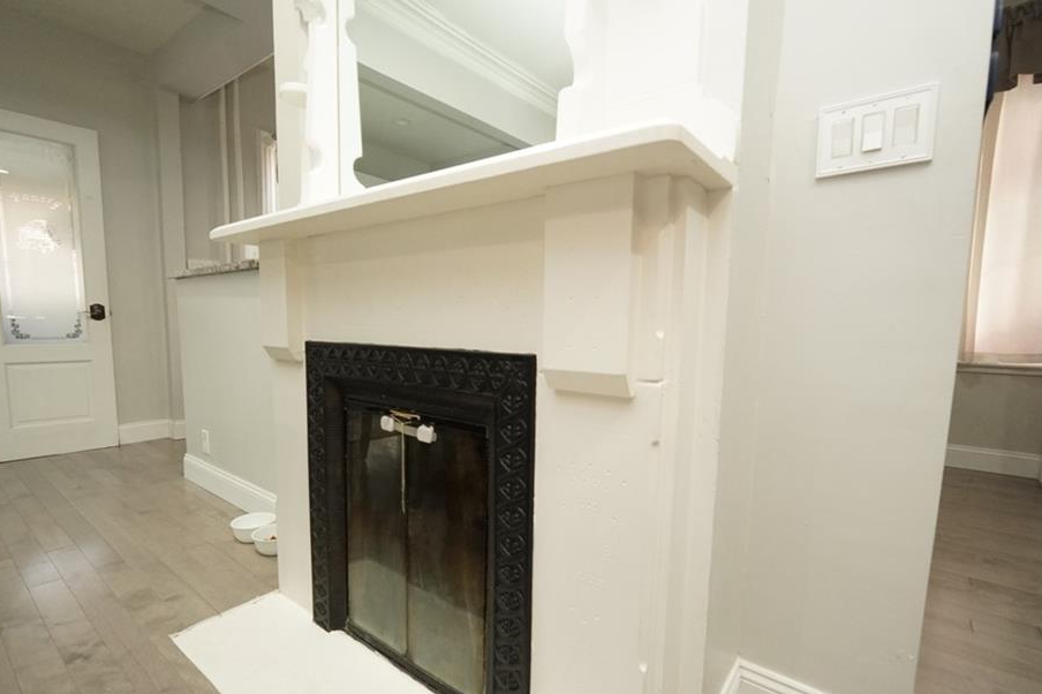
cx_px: 519
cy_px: 375
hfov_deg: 93.3
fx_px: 492
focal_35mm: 17
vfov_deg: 70.3
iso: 2500
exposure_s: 1/125
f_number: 4.5
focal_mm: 10
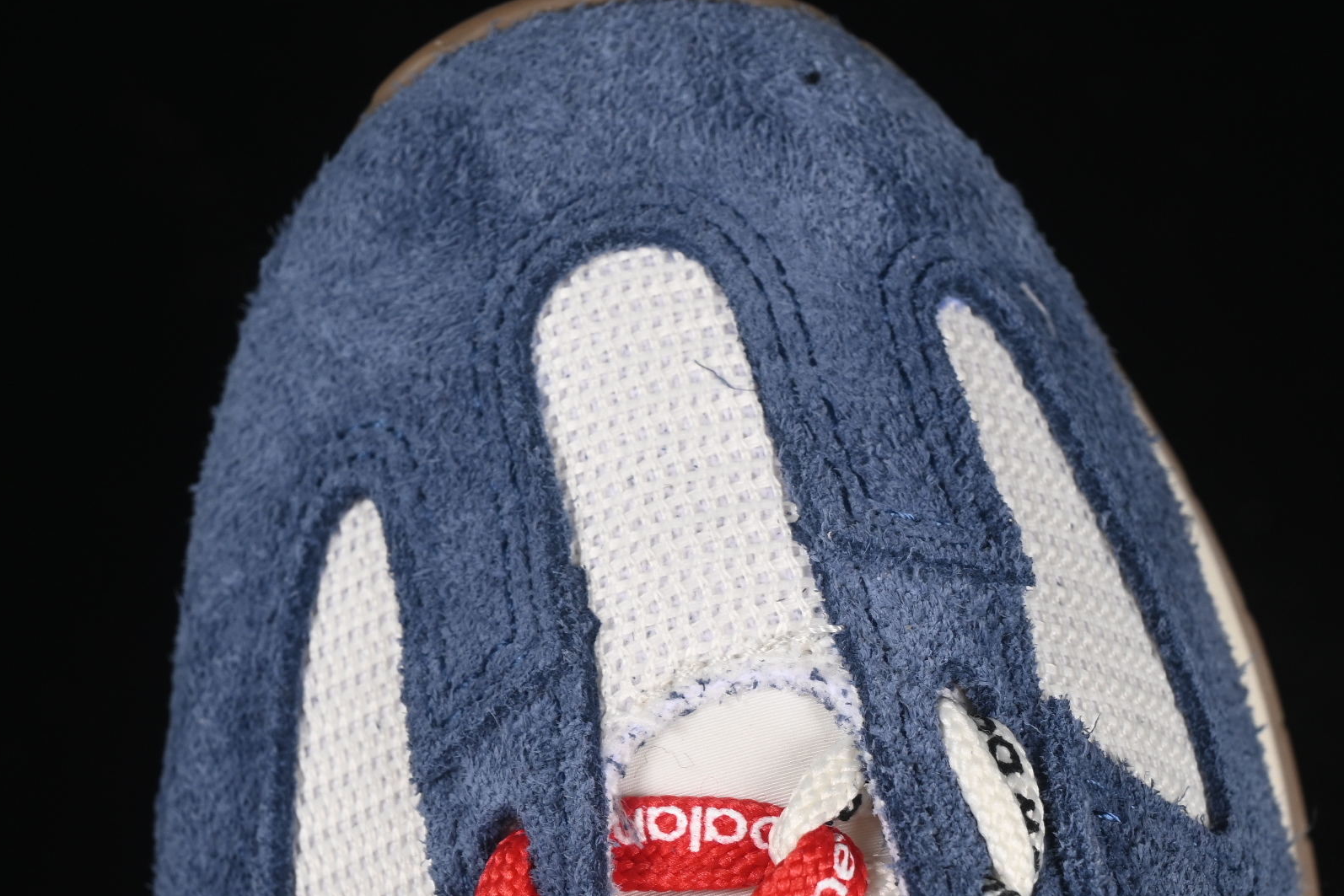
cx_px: 675
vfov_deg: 10.5
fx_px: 4891
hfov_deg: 15.6
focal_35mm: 131
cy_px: 663
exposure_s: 1/80
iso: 160
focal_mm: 50
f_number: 7.1
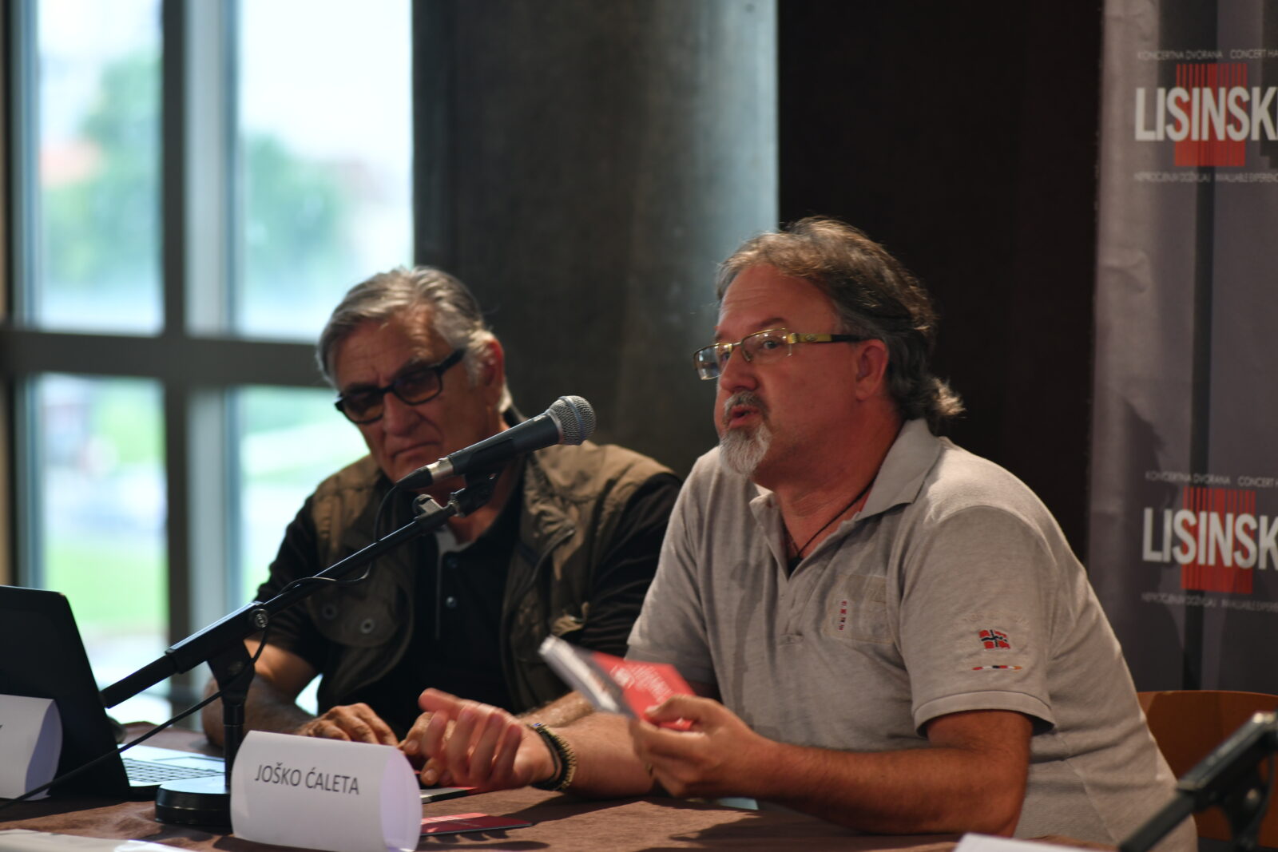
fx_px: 5503
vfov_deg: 8.9
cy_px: 426
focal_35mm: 155
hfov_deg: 13.2
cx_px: 639
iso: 400
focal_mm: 155
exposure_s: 1/80
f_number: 4.5
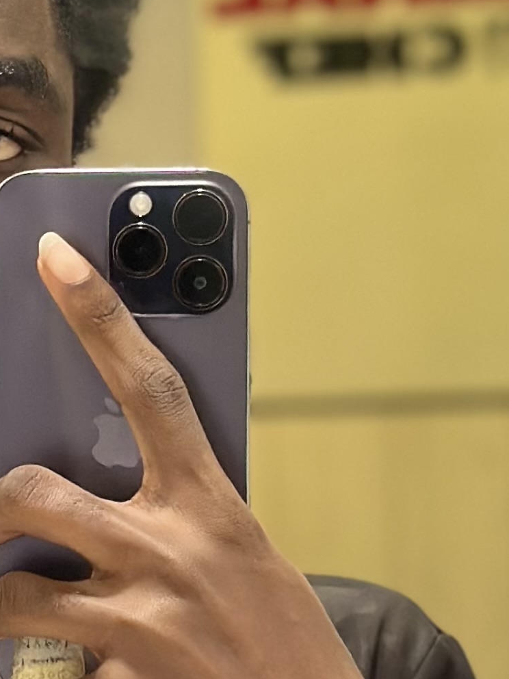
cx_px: -155
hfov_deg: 7.5
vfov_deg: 10.1
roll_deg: +1.5
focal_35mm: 195
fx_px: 3823
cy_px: 554
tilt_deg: -1.6
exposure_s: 1/33
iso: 250
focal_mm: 6.86
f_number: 1.78
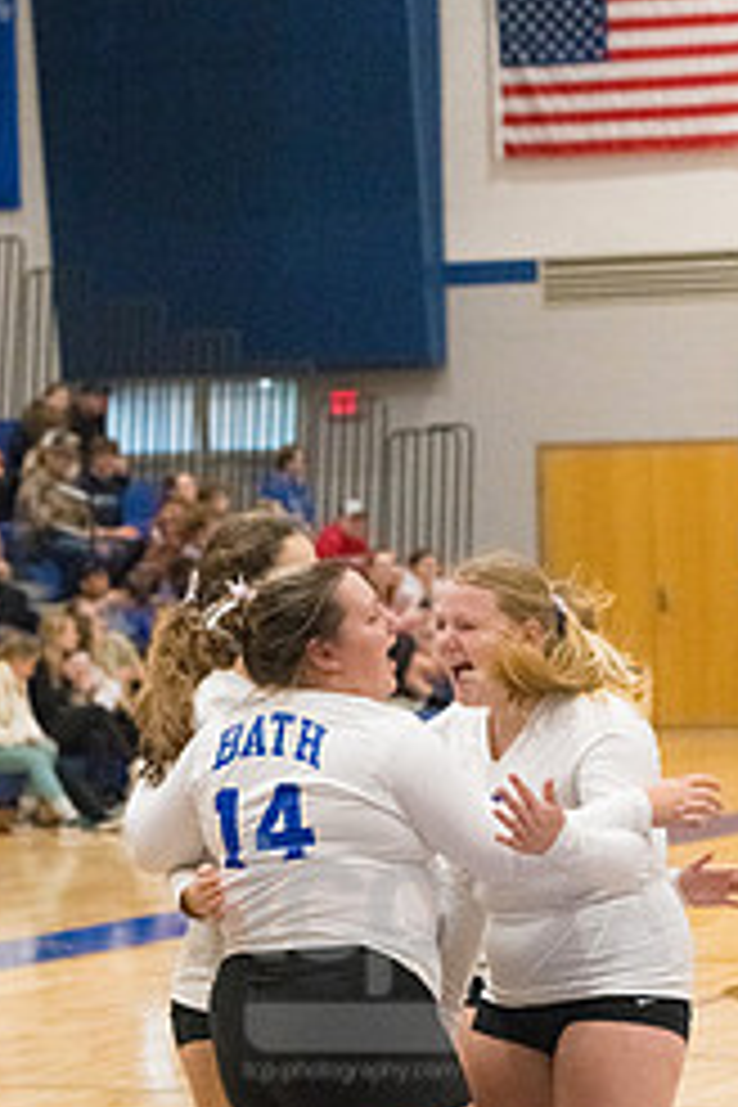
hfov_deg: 9.1
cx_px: 351
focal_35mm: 150
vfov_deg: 13.6
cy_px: 958
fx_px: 4612
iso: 10000
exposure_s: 1/1600
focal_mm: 82
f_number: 4.5
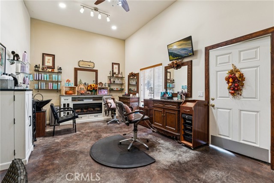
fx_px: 125
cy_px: 92
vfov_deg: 72.3
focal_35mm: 16
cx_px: 137
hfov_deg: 95.4
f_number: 13
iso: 100
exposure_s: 1.3
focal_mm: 16.4
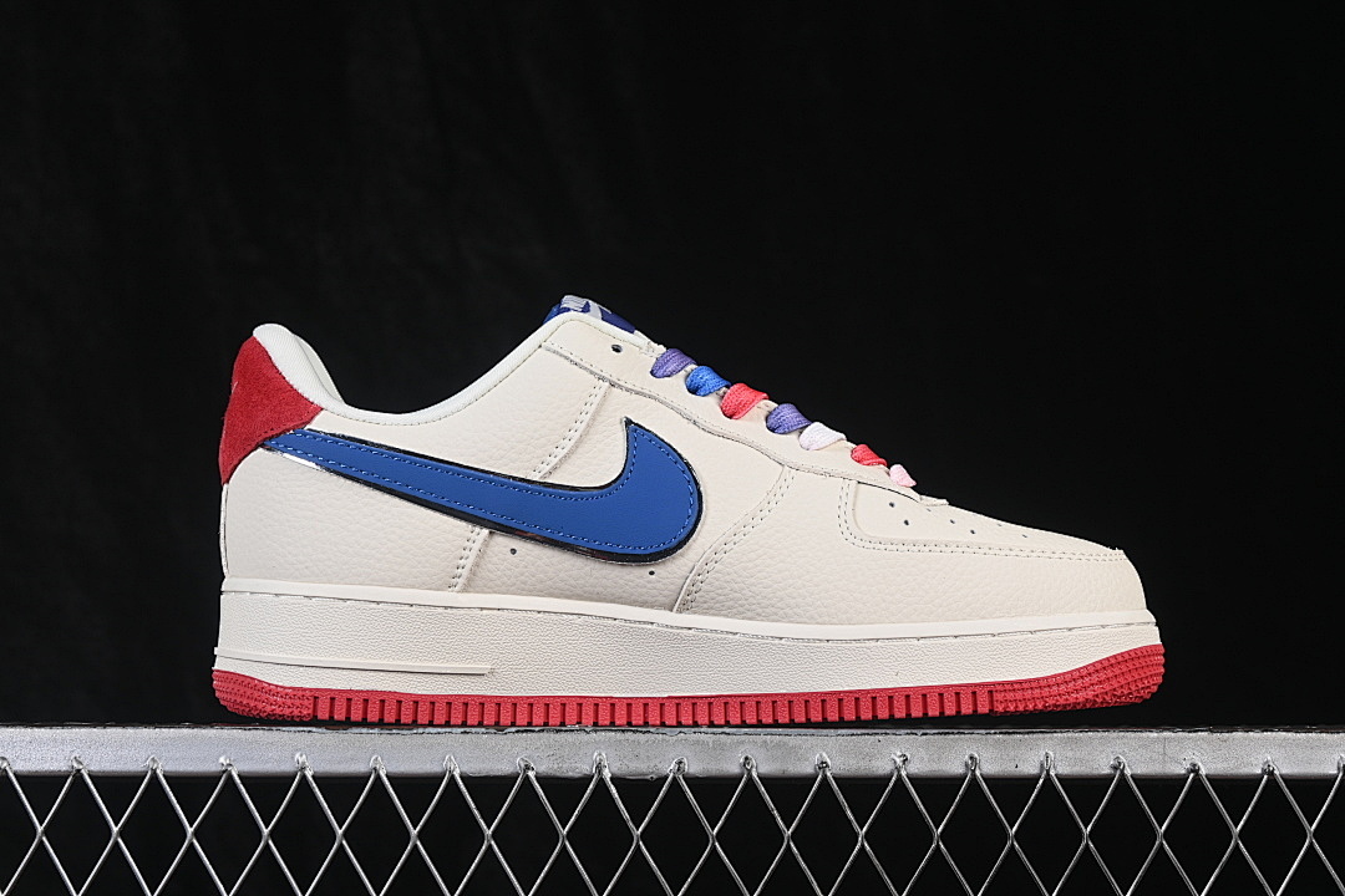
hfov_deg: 27.0
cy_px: 448
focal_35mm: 75
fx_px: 2802
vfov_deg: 18.2
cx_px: 672
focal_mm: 50
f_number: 8
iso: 160
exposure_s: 1/80
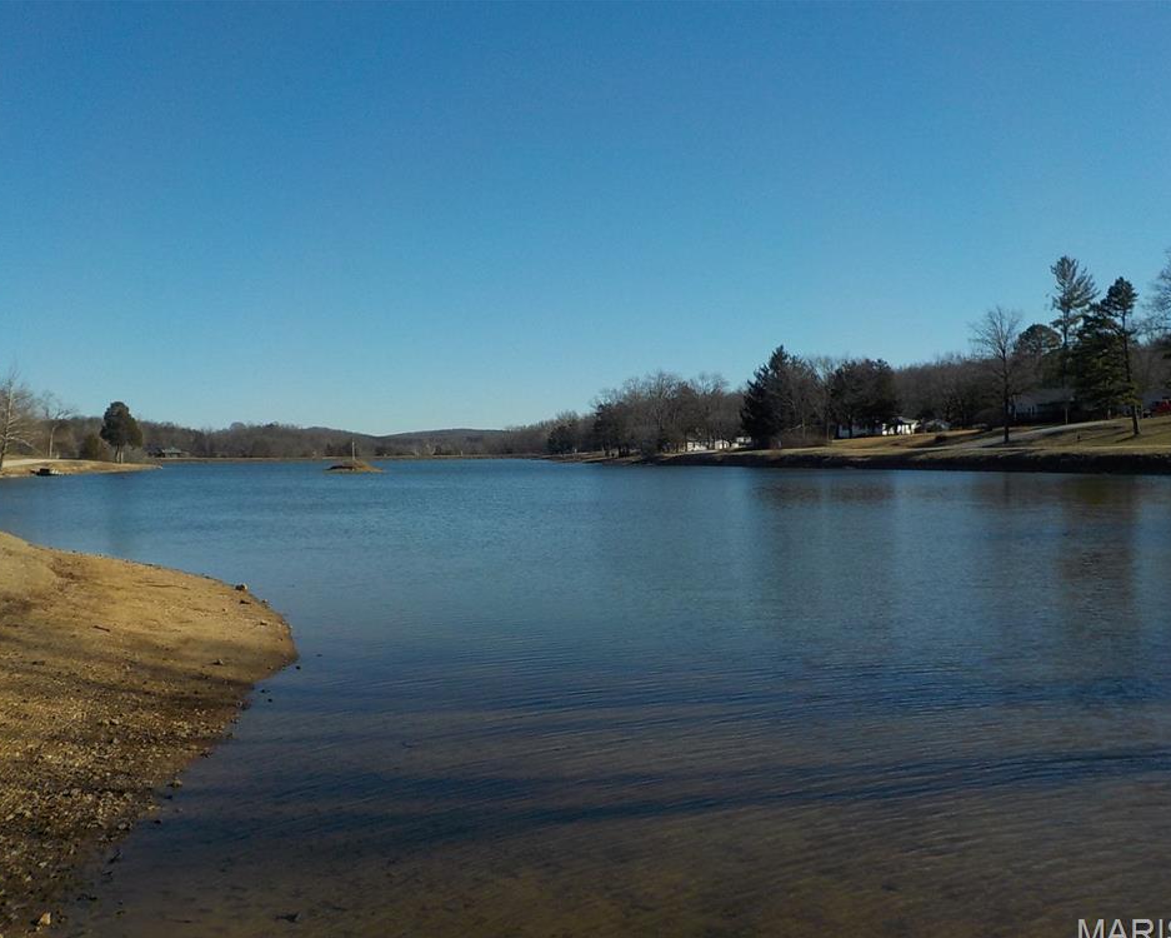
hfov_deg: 55.6
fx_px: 1109
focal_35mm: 32
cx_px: 562
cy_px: 479
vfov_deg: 45.8
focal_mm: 4.1
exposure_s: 1/1600
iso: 125
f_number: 3.3
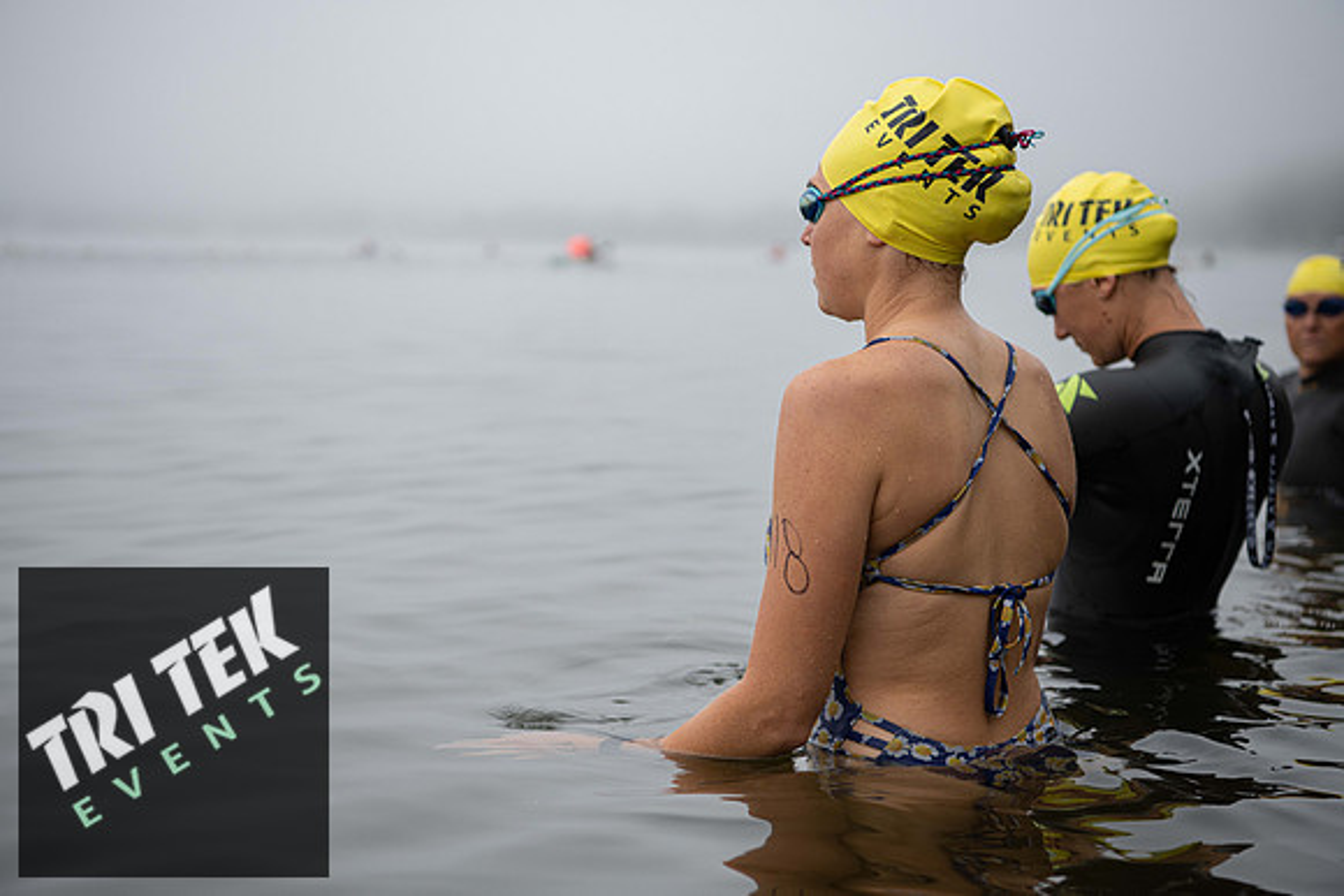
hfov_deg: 28.8
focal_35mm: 70
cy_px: 448
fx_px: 2614
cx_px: 672
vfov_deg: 19.5
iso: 400
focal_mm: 70
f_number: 4
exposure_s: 1/800
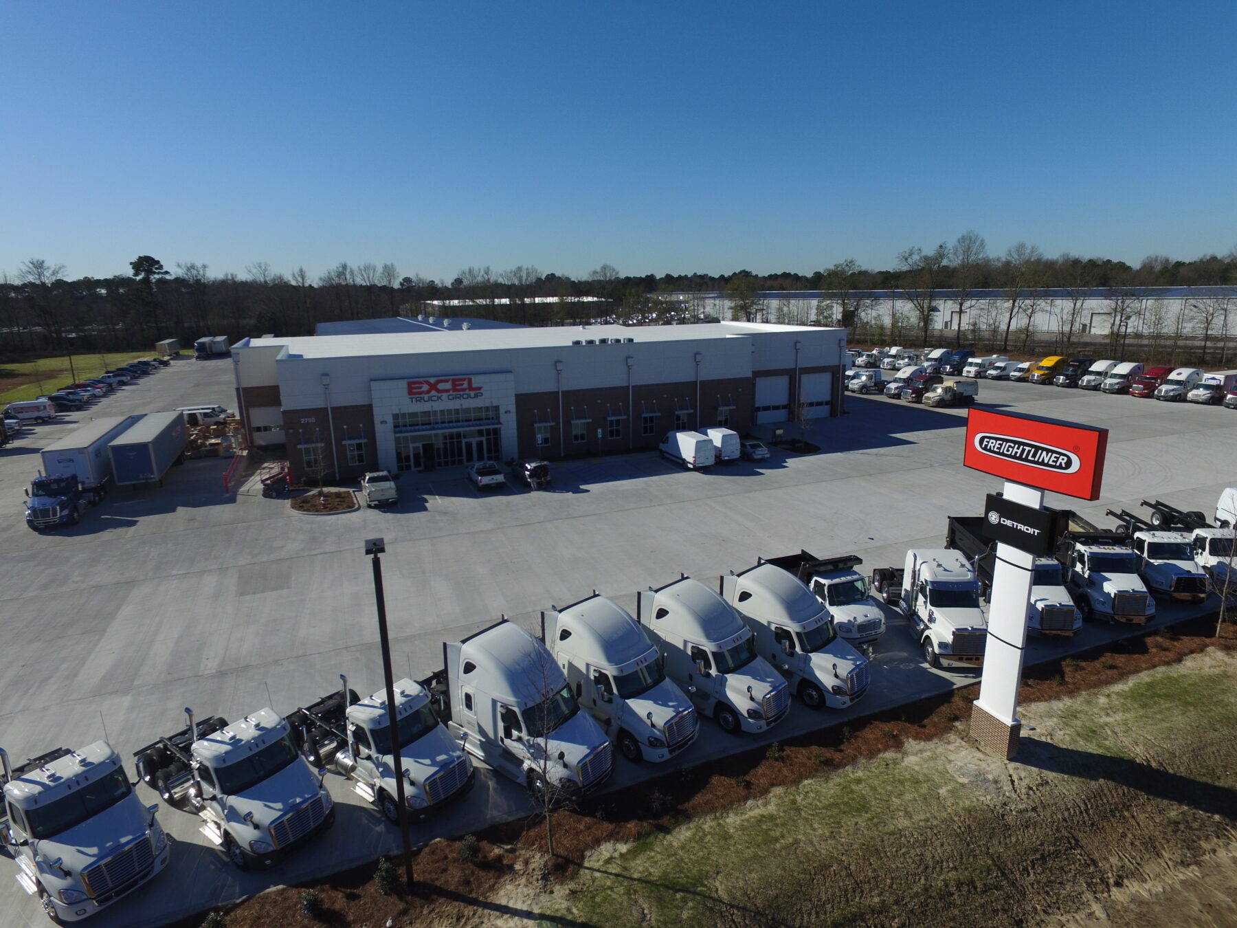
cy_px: 464
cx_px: 618
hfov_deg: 81.7
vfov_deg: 66.0
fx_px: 715
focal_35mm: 20
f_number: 2.8
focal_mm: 3.61
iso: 100
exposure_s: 1/1953
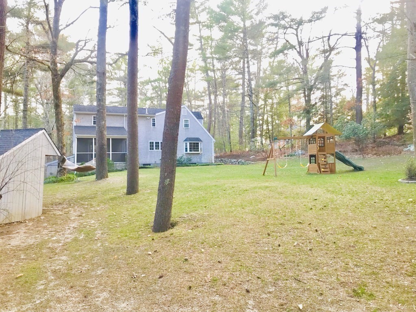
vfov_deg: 49.7
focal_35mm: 28
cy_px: 156
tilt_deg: +1.0
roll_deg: +2.0
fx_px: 336
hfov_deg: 63.4
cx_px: 208
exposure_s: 1/60
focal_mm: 3.99
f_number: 1.8
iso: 25
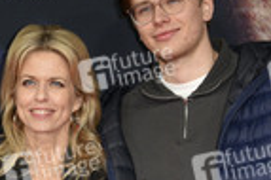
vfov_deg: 6.2
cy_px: 212
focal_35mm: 221
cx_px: 77
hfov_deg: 9.3
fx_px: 1662
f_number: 6.3
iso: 2000
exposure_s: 1/250
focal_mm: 70
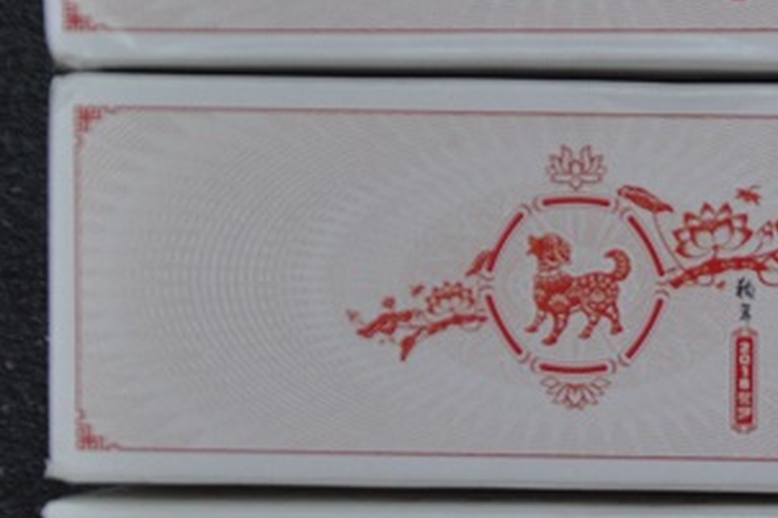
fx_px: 3218
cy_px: 518
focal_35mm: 149
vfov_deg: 9.1
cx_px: 1113
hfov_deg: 13.1
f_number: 5.6
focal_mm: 28
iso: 400
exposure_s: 1/25
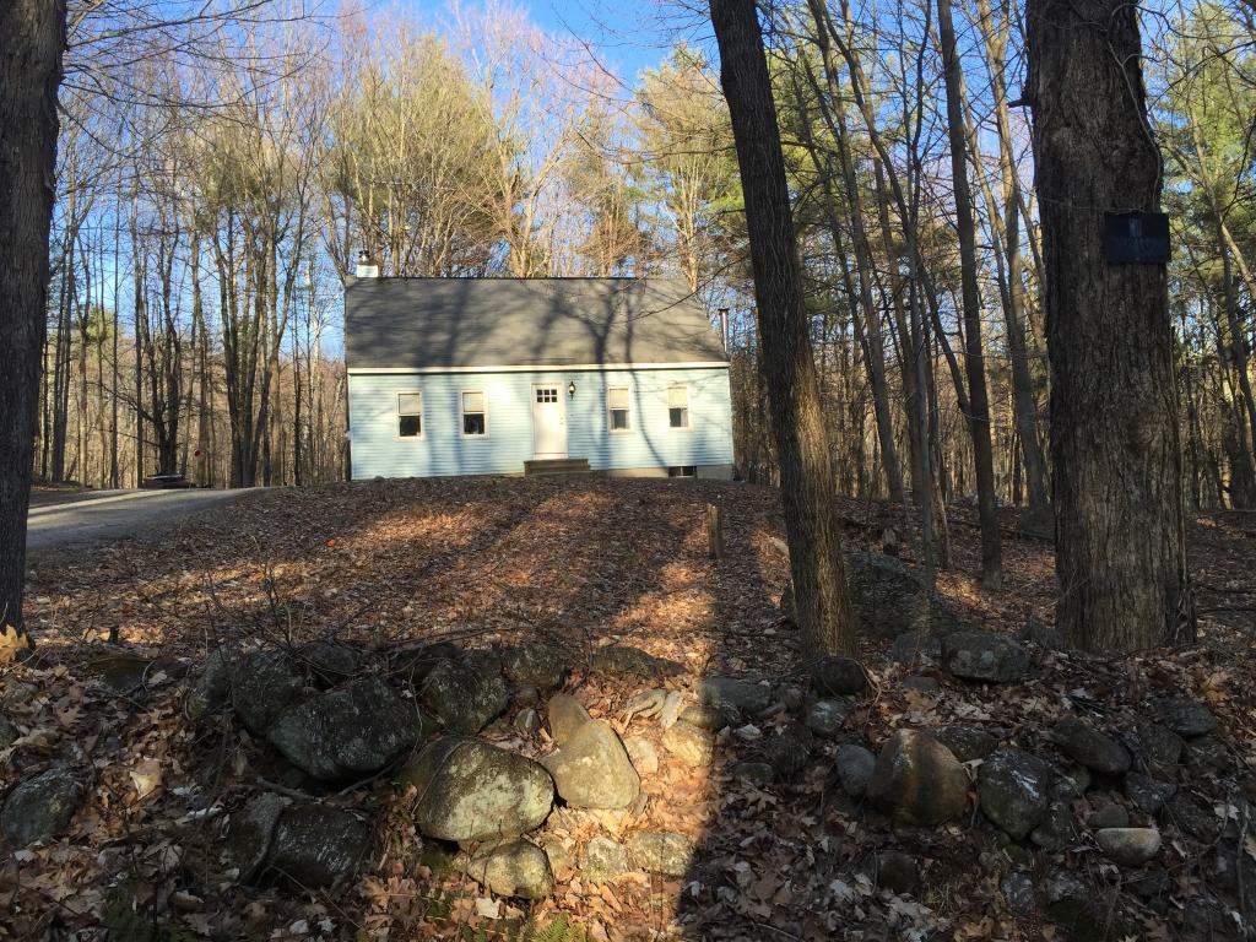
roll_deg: +2.9
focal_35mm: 29
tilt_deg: +3.3
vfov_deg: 48.2
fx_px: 1052
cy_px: 471
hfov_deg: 61.7
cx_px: 628
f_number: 2.2
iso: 32
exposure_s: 1/494
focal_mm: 4.15
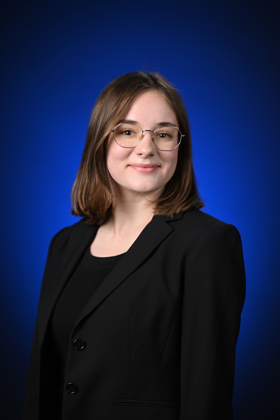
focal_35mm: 150
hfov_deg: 9.1
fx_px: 1750
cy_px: 210
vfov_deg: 13.7
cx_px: 140
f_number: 4
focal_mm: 150
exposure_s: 1/200
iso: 125
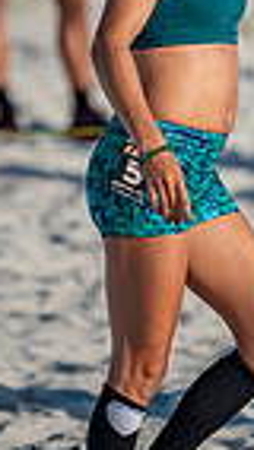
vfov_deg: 3.2
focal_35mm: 666
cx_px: 156
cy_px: 60
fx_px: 7965
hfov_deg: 1.8
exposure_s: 1/4000
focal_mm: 200
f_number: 2.8
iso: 400
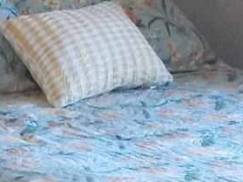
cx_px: 80
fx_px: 1186
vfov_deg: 8.6
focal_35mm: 169
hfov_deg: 11.7
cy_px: 244
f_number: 3.1
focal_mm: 4
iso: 400
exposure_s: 1/25
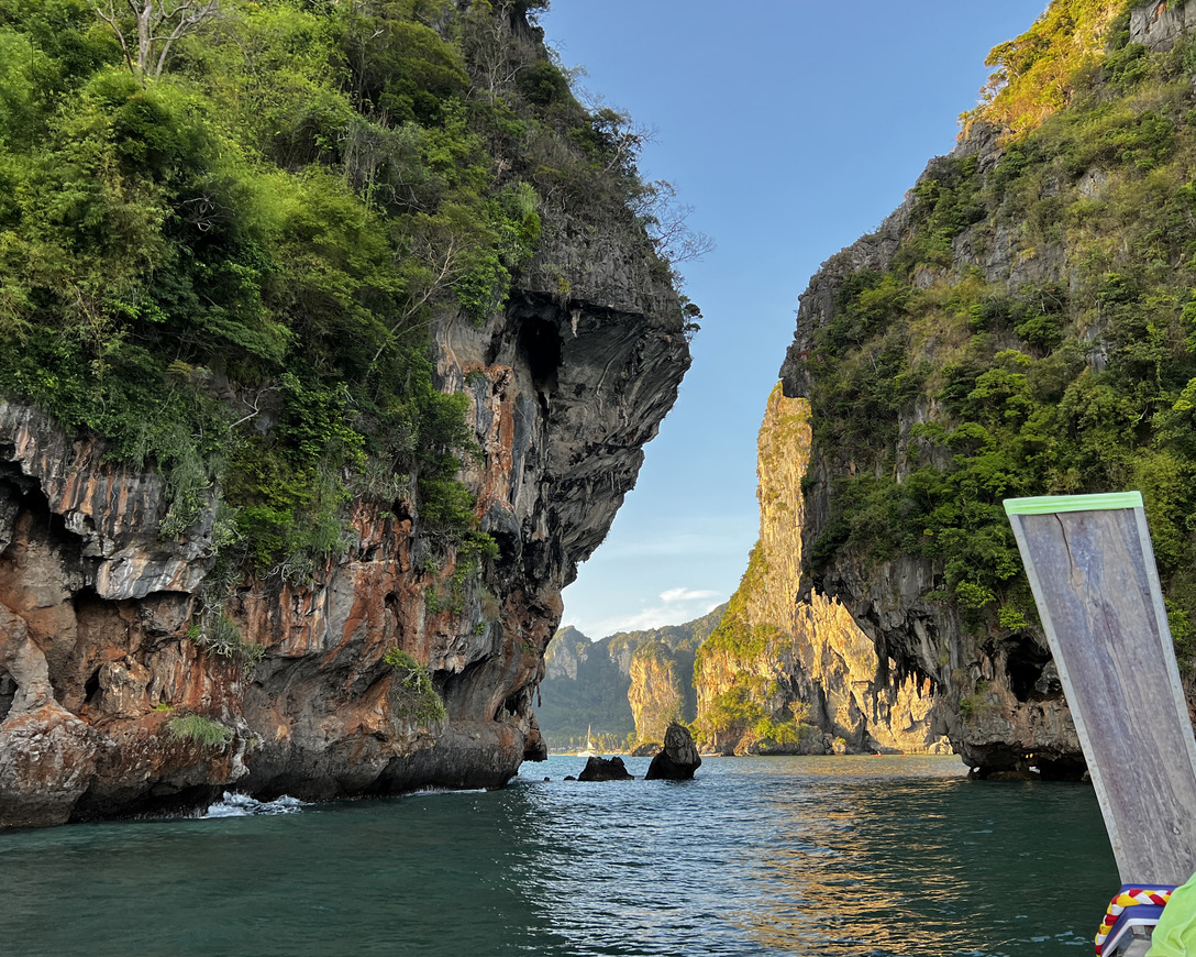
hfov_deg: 62.2
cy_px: 485
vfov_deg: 51.5
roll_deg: +1.5
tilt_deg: +14.1
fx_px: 991
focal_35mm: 28
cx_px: 624
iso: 50
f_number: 1.5
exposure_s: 1/445
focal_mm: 5.7
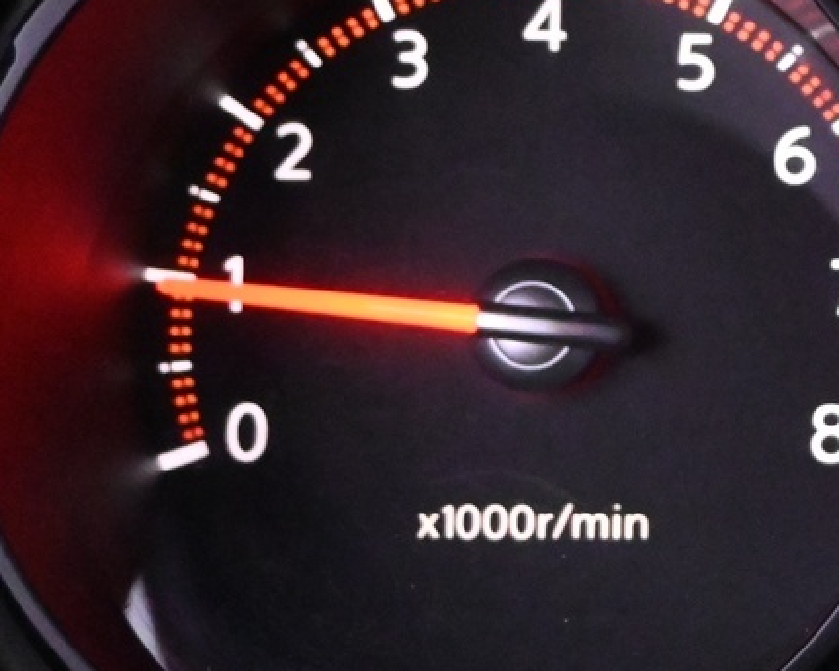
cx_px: 1193
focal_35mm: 120
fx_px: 2971
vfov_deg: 12.8
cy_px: 131
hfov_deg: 15.1
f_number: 4
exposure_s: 1/40
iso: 7200
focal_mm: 22.5
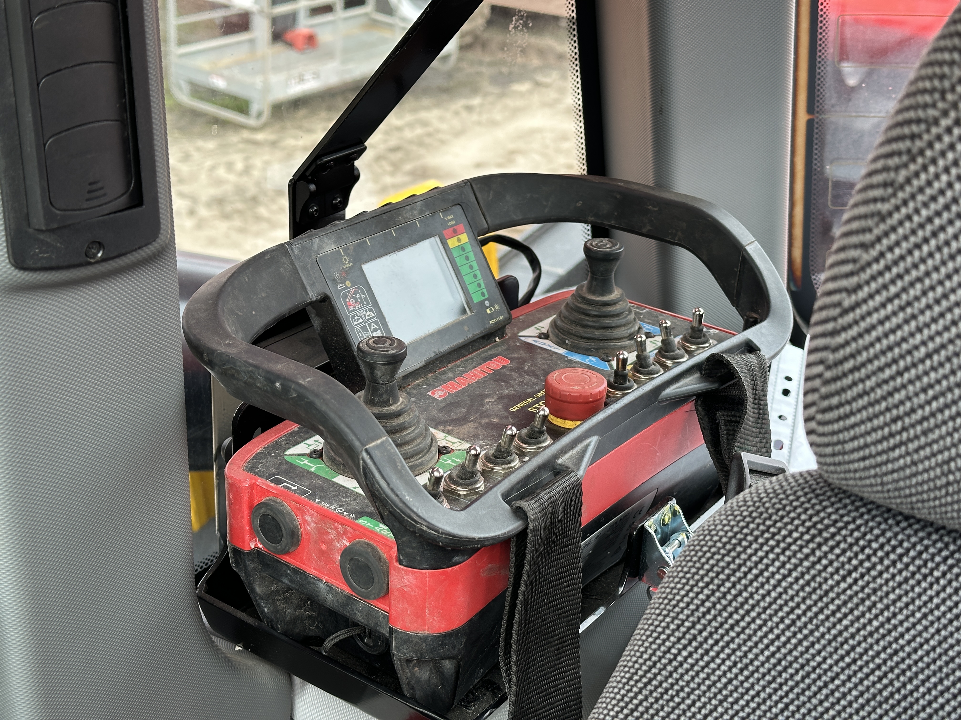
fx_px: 1333
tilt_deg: -25.4
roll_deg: -1.4
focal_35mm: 48
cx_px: 480
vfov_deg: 30.3
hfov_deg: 39.7
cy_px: 360
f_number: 1.78
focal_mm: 6.86
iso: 50
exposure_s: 1/121
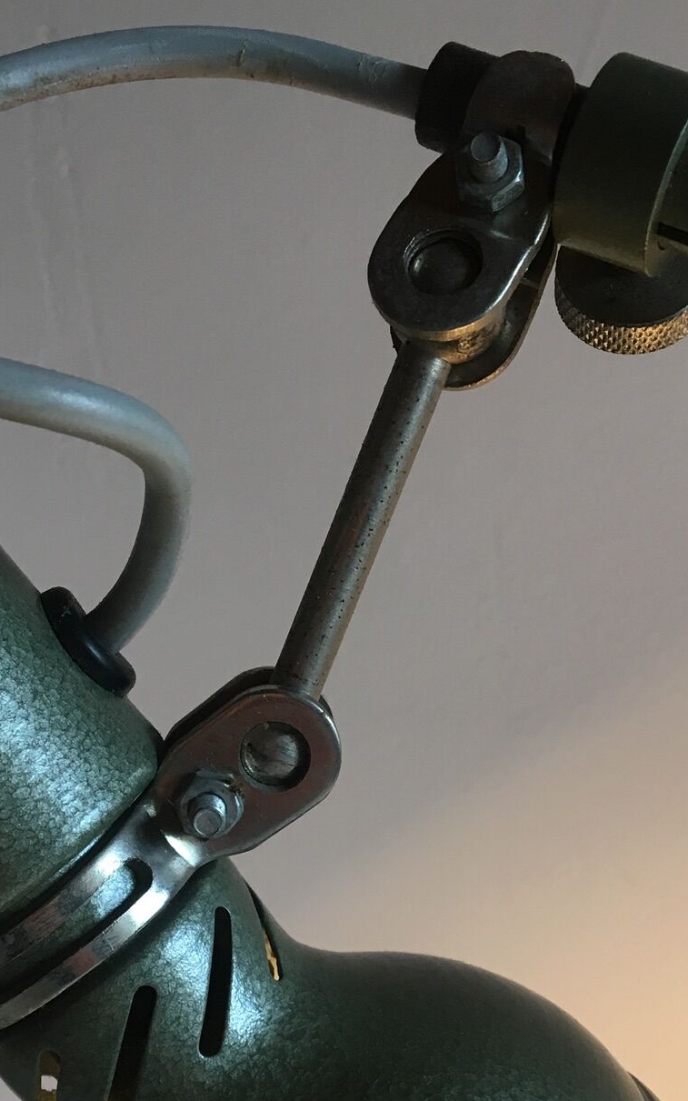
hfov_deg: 24.9
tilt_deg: -10.8
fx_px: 1560
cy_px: 833
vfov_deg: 37.8
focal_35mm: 52
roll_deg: -0.1
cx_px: 369
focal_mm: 4.15
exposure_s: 1/33
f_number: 2.2
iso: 50
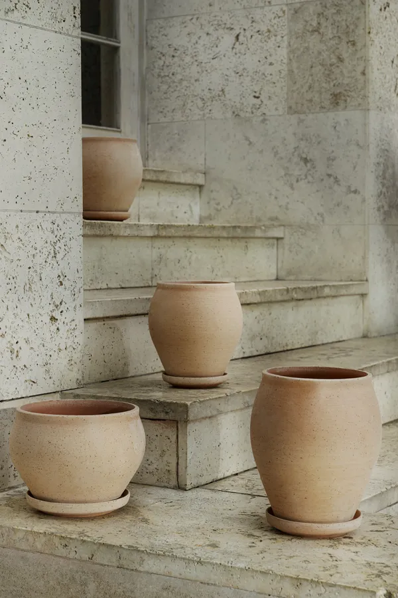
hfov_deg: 20.0
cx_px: 199
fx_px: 1128
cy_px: 299
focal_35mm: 68
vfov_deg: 29.7
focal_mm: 68
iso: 400
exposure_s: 1/30
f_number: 8
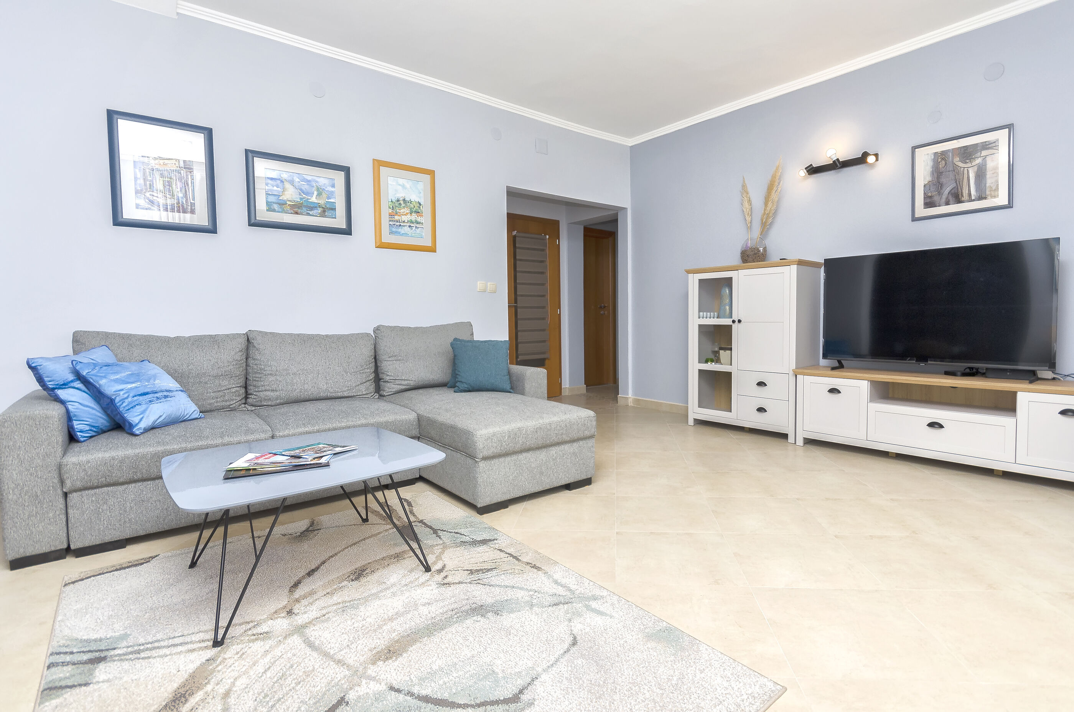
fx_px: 514
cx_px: 537
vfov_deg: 69.4
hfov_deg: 92.6
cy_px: 356
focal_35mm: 17
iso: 200
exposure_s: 1/200
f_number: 7.1
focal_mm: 11.5
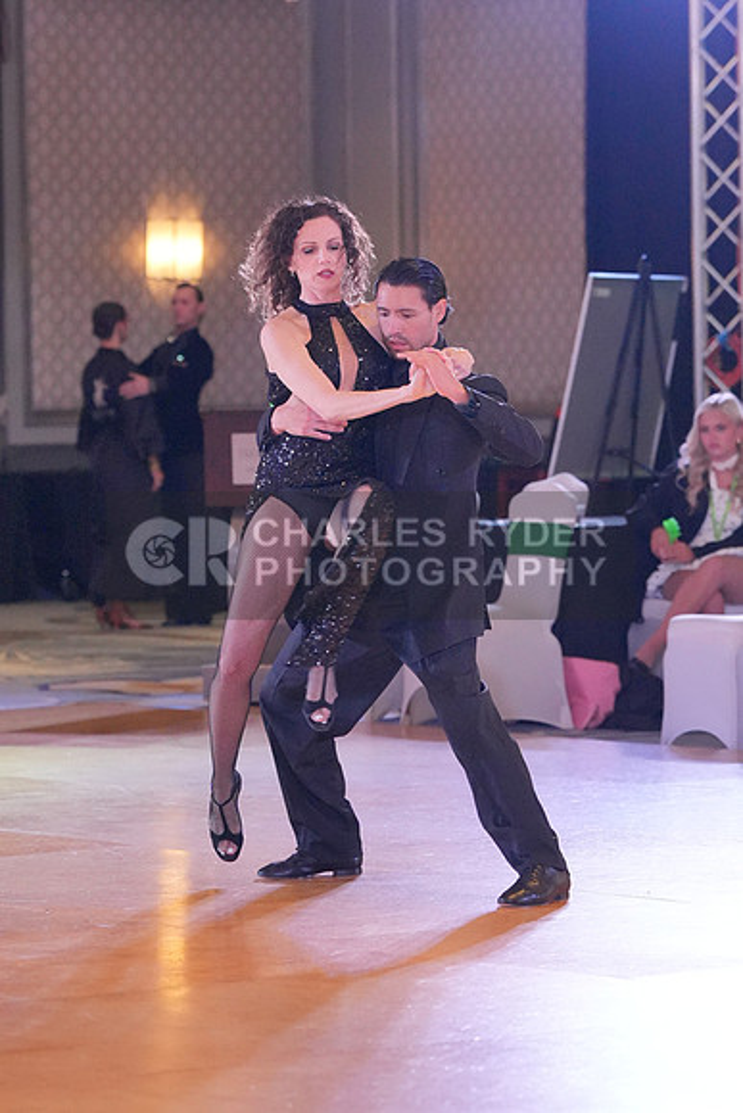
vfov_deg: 11.6
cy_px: 556
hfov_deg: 7.8
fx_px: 5476
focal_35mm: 177
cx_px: 372
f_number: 3.5
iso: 6400
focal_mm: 118
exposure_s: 1/500
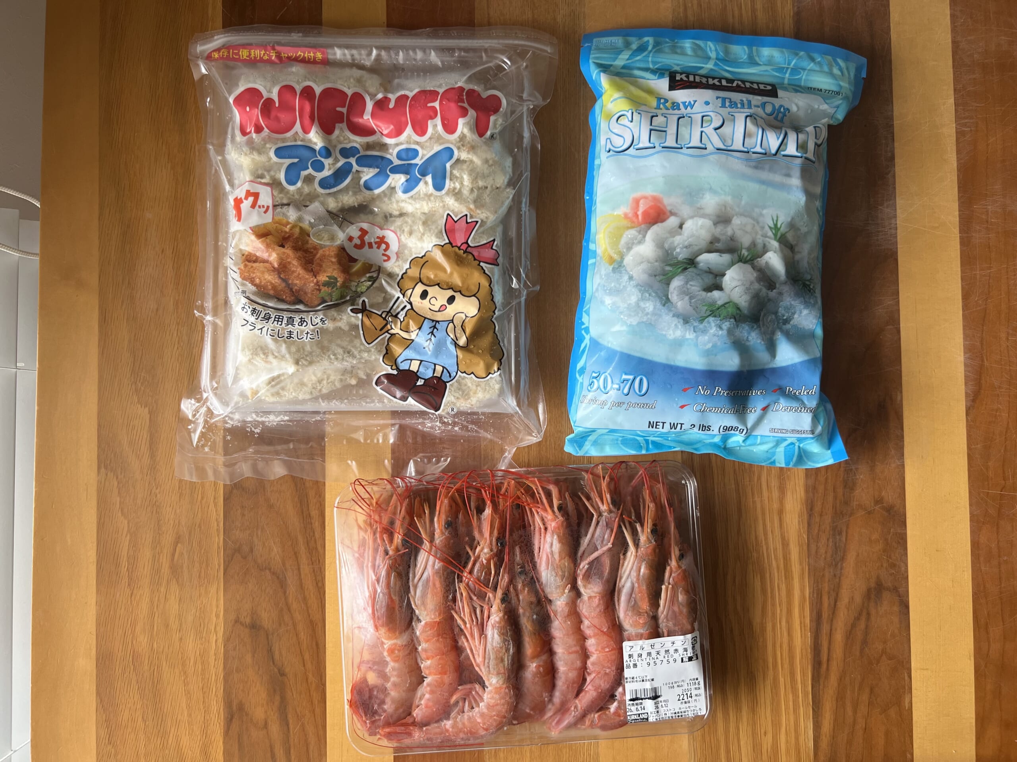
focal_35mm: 26
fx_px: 764
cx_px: 508
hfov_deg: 67.3
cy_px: 381
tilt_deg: -88.2
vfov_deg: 53.1
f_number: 1.5
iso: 80
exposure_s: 1/121
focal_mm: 5.7
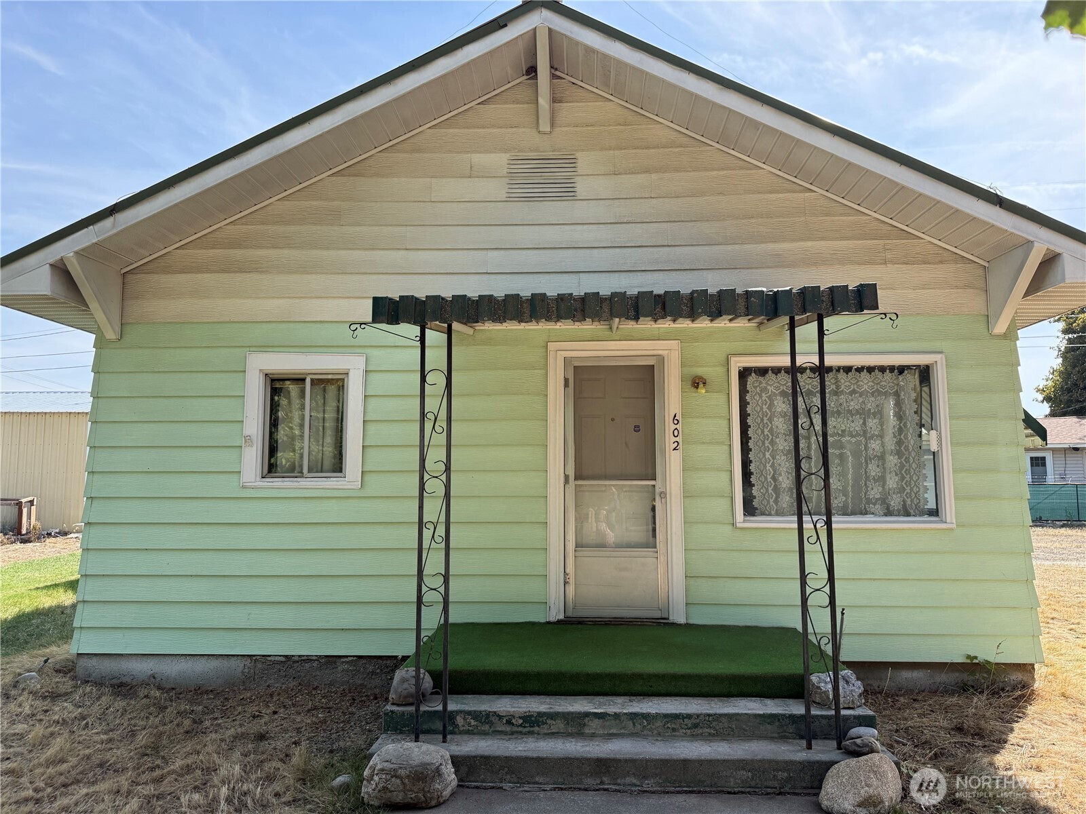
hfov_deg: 71.6
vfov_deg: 56.8
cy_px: 407
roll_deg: -0.2
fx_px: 753
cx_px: 543
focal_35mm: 24
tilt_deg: +5.3
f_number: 1.78
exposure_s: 1/1949
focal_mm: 6.76
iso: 100
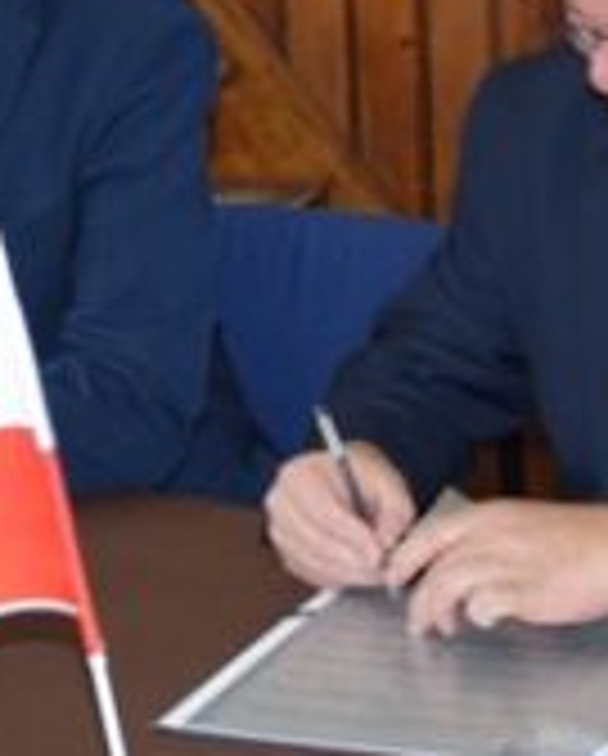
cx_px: 5
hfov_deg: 10.0
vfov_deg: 12.3
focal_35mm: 154
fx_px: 3455
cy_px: -63
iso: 800
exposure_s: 1/60
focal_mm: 24
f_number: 3.8
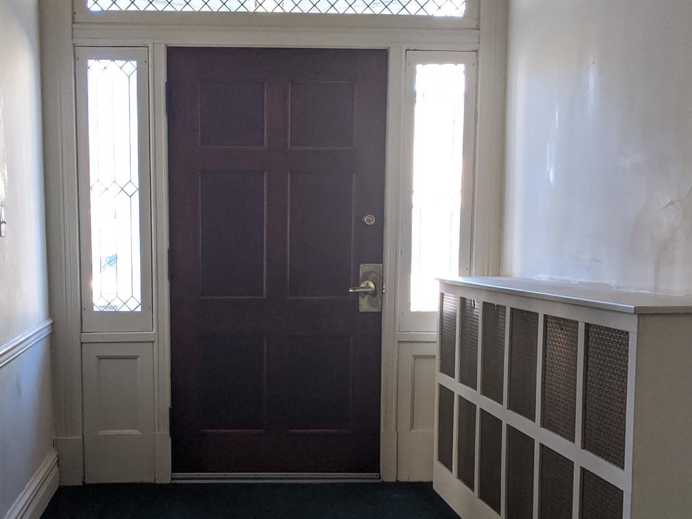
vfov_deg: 27.2
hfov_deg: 36.0
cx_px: 269
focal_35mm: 53
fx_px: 1059
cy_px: 372
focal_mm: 4.44
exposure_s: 1/125
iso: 133
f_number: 1.8
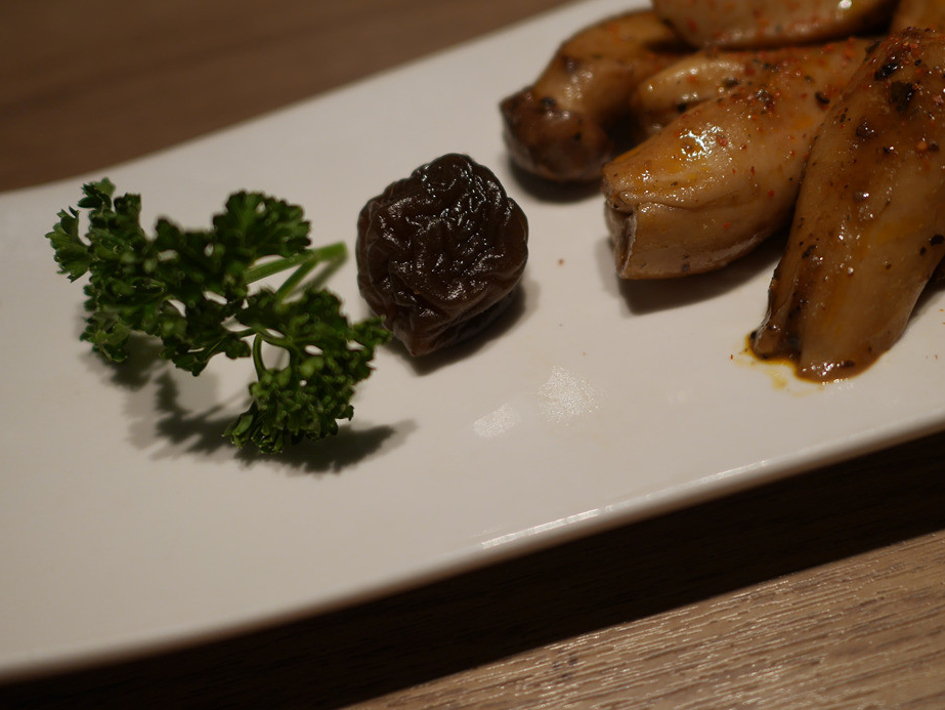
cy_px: 286
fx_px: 1065
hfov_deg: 47.3
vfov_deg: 36.7
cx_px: 602
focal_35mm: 39
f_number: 1.8
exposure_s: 1/125
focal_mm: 15
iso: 200
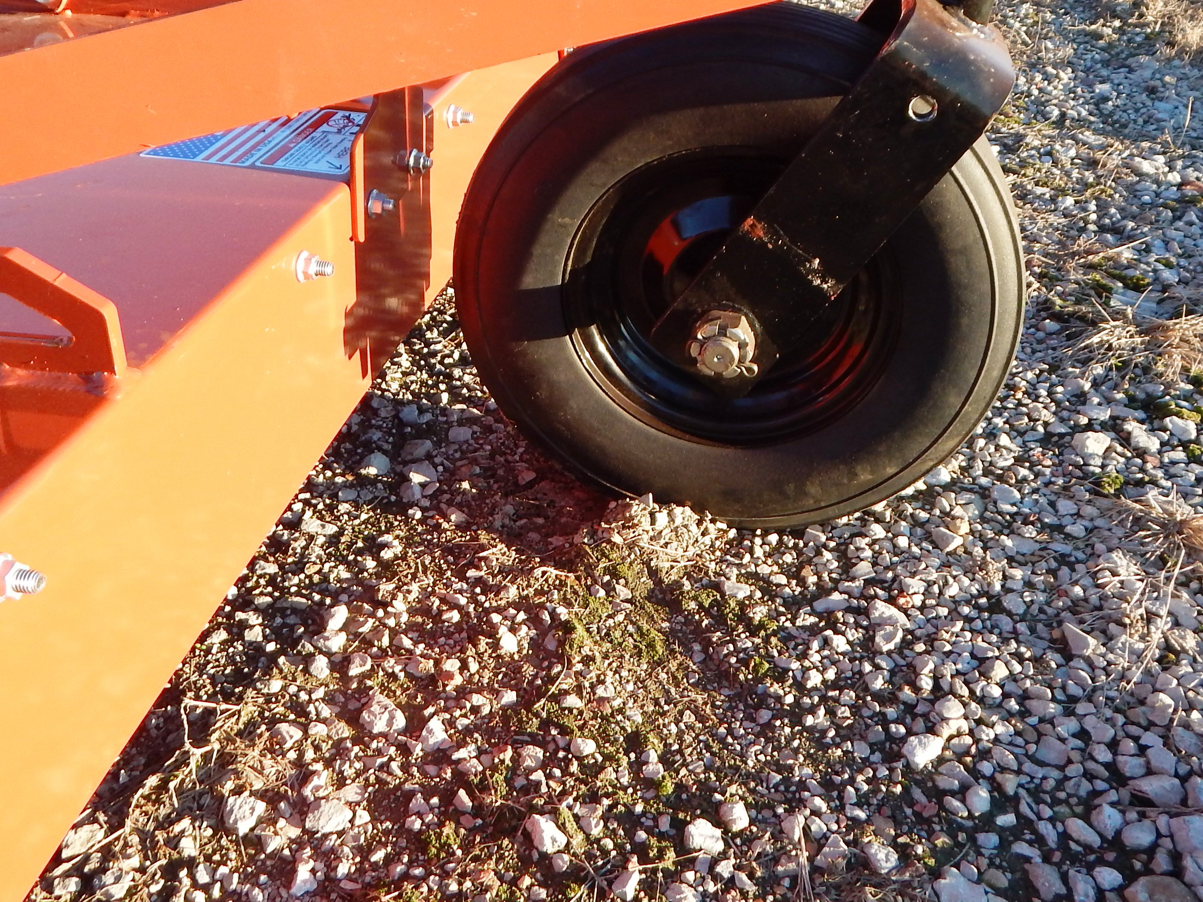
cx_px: 588
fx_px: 1251
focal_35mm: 36
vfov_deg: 39.2
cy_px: 297
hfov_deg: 51.4
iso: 125
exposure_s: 1/320
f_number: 3
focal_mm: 4
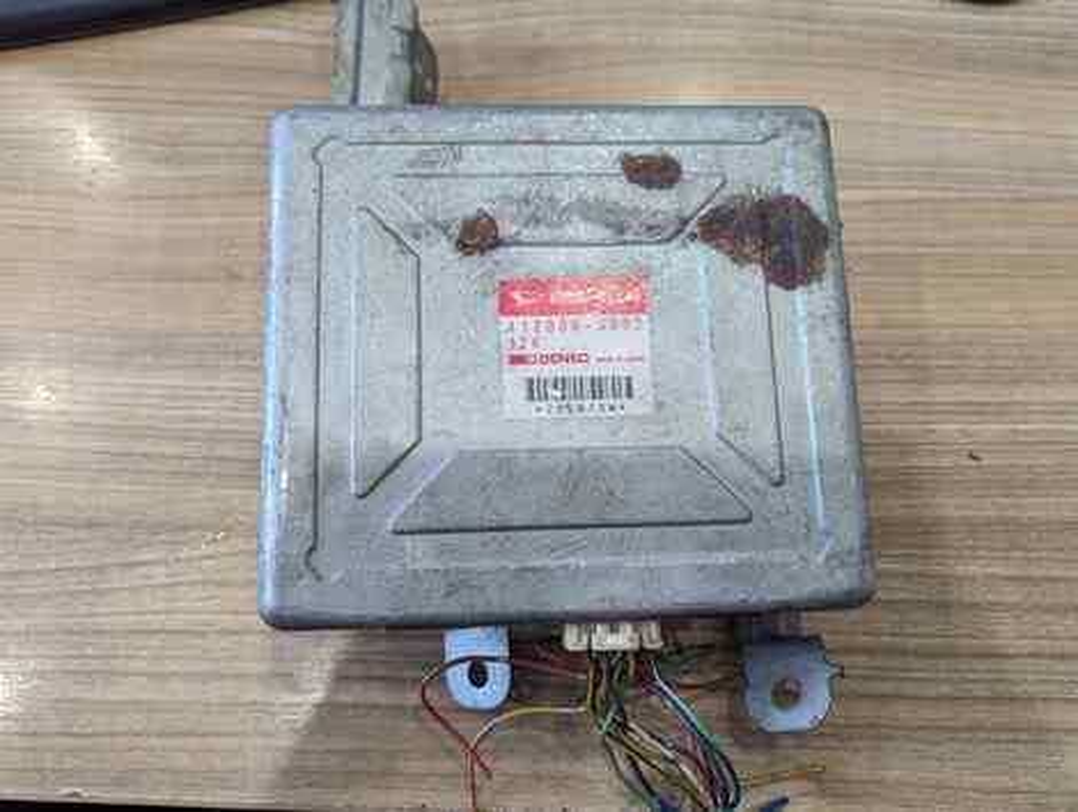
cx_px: 539
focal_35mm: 24
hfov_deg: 71.5
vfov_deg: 56.9
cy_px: 406
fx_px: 749
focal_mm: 6.81
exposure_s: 1/58.1
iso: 141
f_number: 1.85
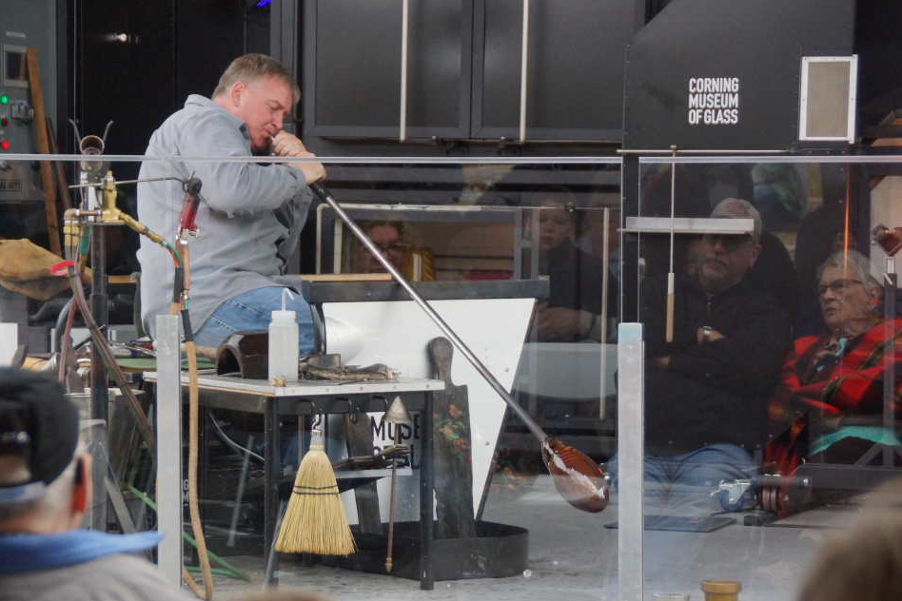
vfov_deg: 8.7
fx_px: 3958
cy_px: 308
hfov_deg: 13.0
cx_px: 428
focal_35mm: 158
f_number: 5.6
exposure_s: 1/160
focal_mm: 100
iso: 1000
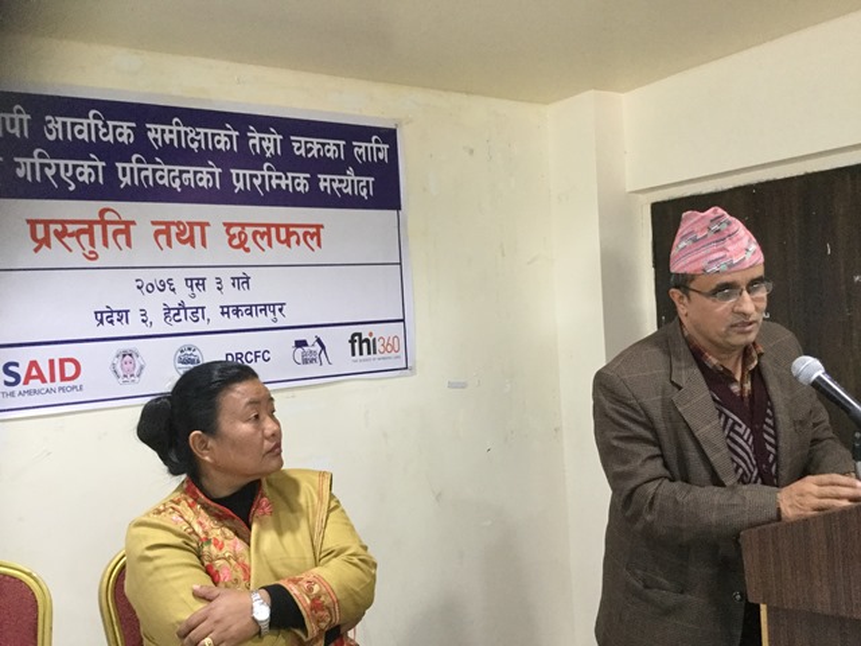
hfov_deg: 58.4
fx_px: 771
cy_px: 323
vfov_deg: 45.4
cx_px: 430
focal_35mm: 31
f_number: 2.4
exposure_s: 1/33
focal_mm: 3.3
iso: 250
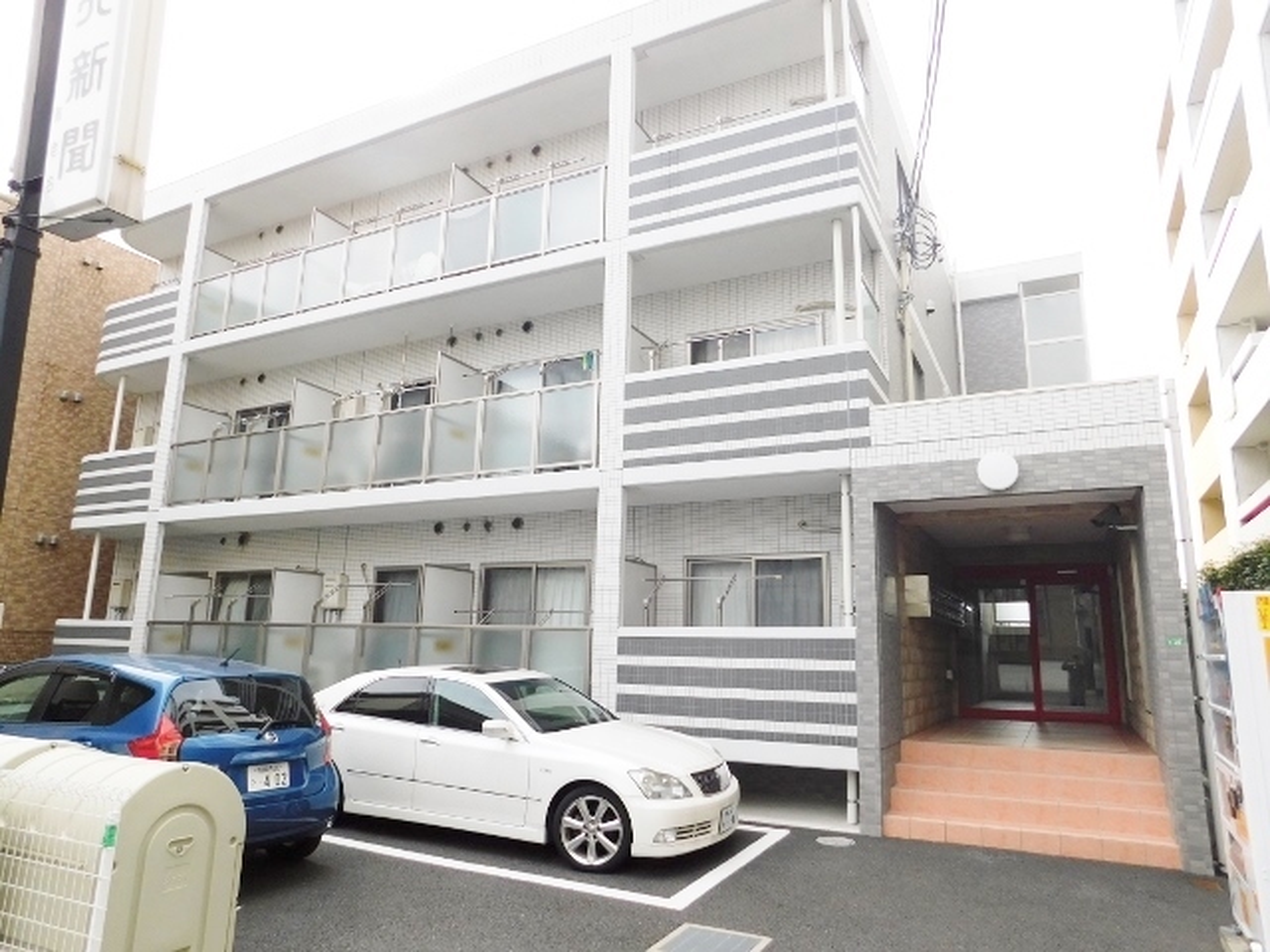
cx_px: 635
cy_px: 476
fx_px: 844
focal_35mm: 23
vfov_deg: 58.9
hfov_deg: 73.9
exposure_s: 1/500
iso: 125
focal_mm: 4
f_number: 3
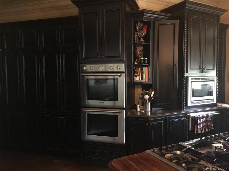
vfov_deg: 48.2
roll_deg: +0.1
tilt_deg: -2.5
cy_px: 86
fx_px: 192
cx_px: 114
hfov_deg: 61.7
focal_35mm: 29
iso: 250
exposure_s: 1/15
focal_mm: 4.15
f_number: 2.2
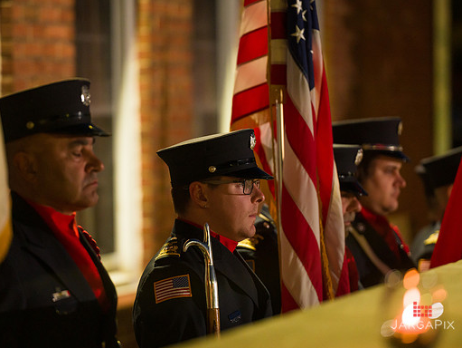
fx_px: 2912
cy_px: 174
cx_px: 215
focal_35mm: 218
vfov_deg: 6.8
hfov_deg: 9.1
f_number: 3.2
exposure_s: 1/100
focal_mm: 200
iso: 3200
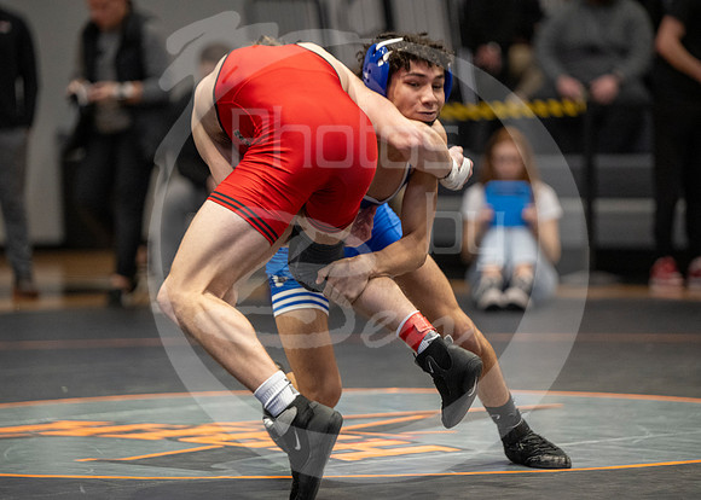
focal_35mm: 193
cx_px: 354
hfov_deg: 10.4
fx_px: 3850
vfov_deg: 7.4
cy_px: 298
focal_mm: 155
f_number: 2.8
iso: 3200
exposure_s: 1/1000
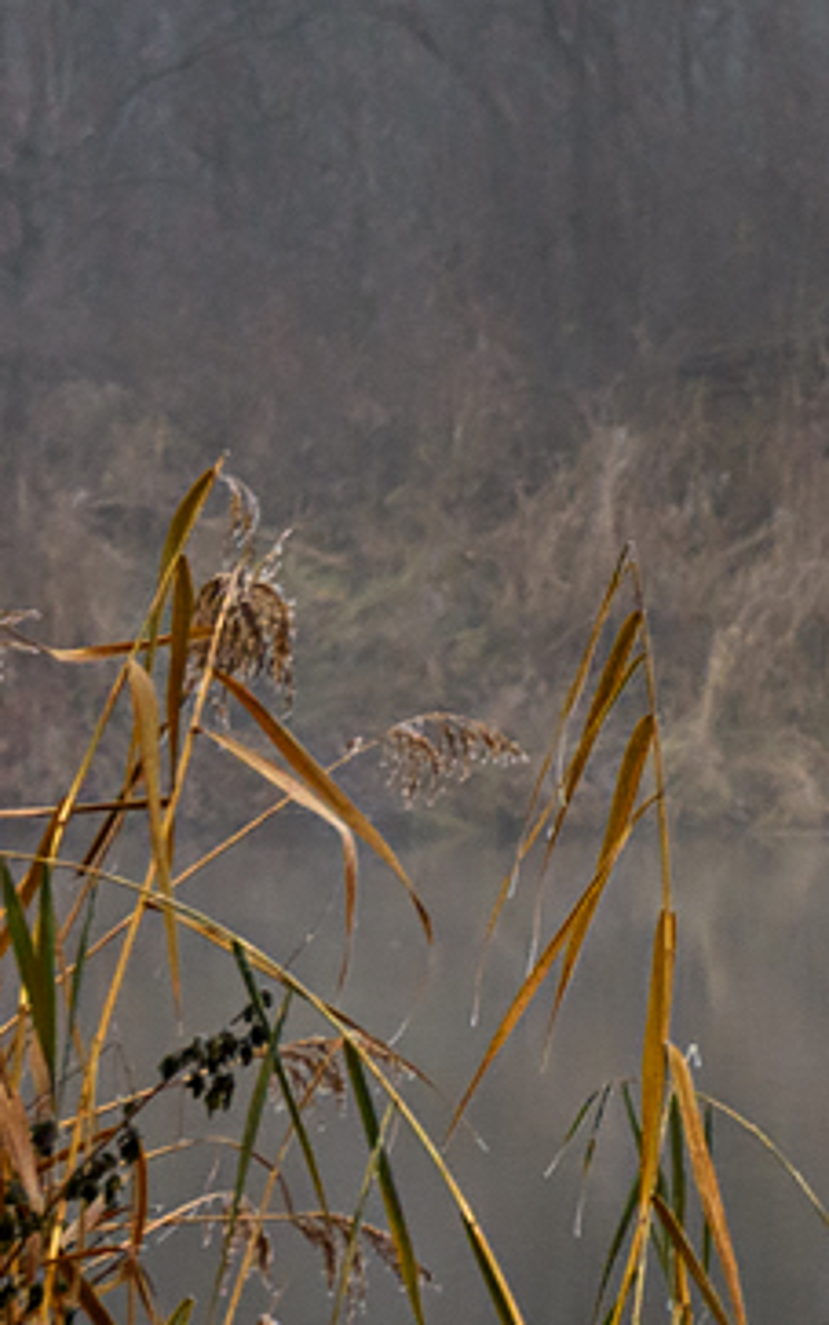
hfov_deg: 6.5
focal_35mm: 192
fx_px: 6938
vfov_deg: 10.9
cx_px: 1895
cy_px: 1168
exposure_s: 1/160
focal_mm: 38
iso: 200
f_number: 8
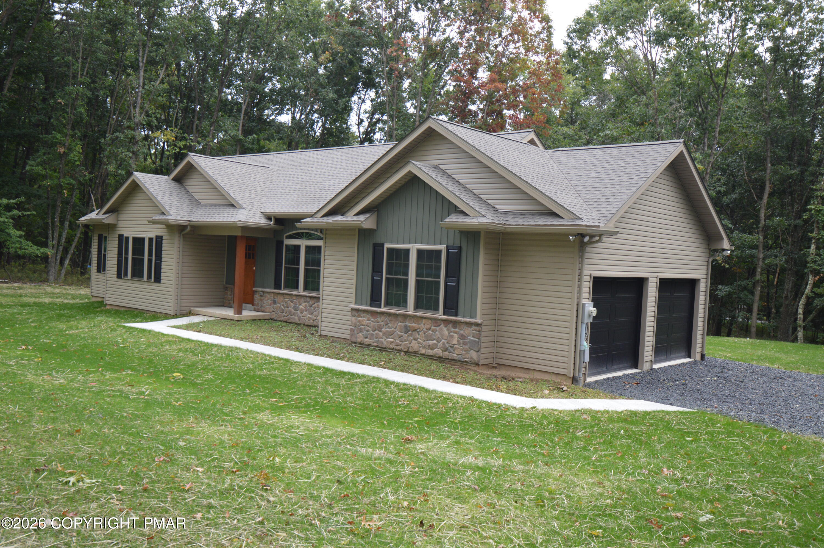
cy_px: 274
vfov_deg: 43.5
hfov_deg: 62.0
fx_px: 686
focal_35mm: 30
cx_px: 412
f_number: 5
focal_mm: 20
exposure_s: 1/100
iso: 400
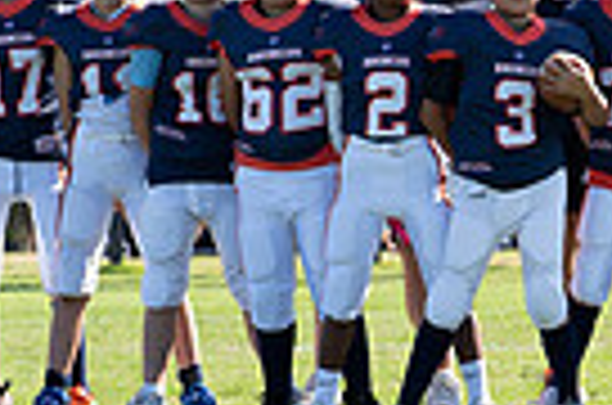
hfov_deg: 9.6
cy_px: 236
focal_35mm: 214
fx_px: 3630
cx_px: 626
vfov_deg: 6.4
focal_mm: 50
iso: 100
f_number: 3.5
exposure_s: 1/500
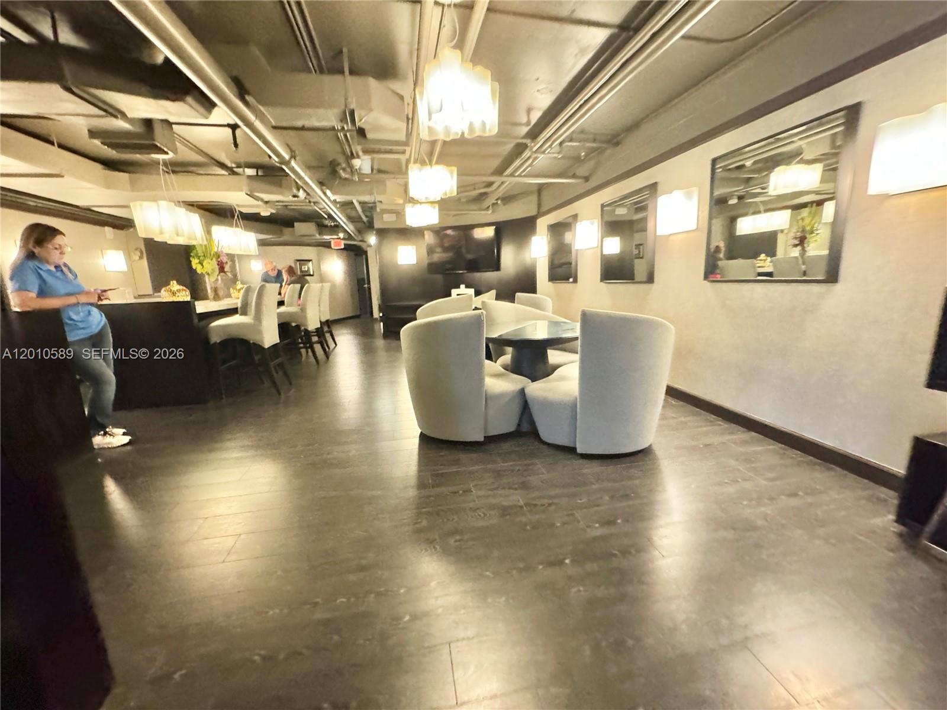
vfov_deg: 85.7
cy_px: 355
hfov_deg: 102.1
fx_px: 383
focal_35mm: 14
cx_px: 474
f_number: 2.2
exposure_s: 1/60
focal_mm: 2.22
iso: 1000
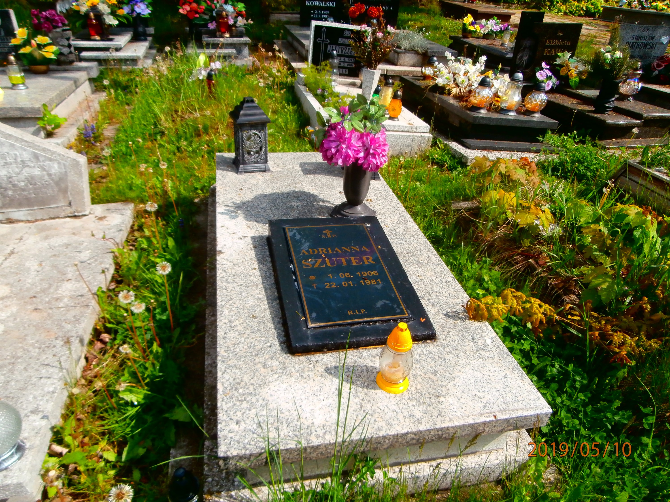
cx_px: 335
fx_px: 465
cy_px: 251
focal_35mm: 24
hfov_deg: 71.6
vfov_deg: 56.8
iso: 100
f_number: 3
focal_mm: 4.2
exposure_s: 1/800
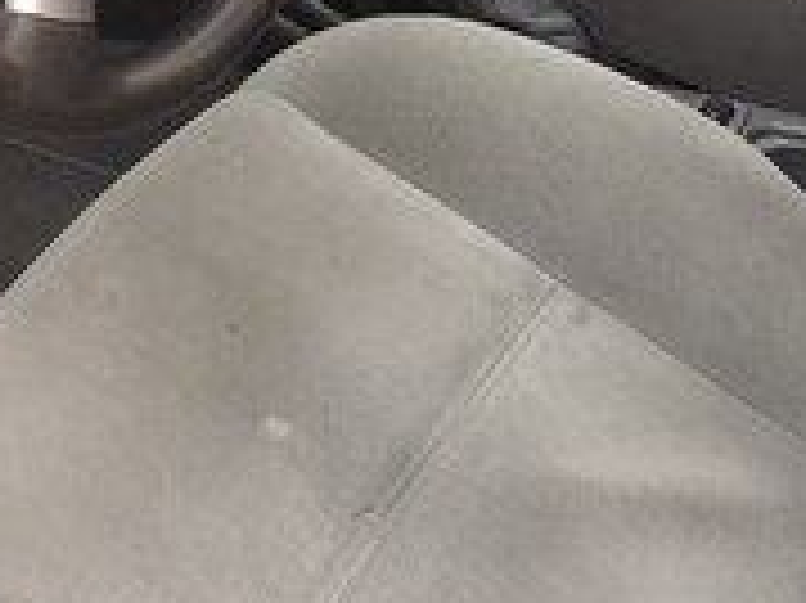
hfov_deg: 18.3
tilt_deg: -38.2
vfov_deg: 13.5
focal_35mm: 107
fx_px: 2490
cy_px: -106
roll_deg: -5.7
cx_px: 221
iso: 50
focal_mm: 4.15
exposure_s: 1/100
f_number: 2.2
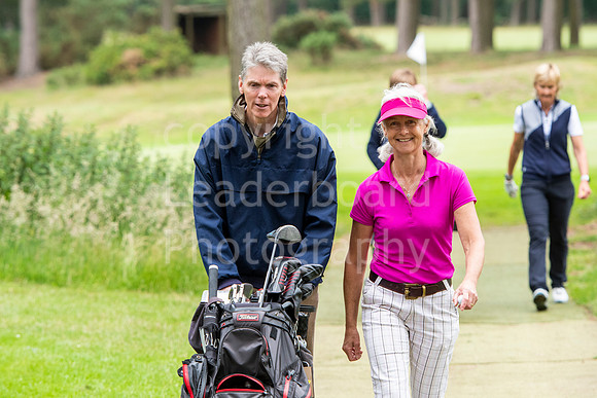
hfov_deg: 9.5
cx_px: 298
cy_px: 199
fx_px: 3608
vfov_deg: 6.3
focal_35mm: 218
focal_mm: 145
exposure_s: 1/1000
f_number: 4.5
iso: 800
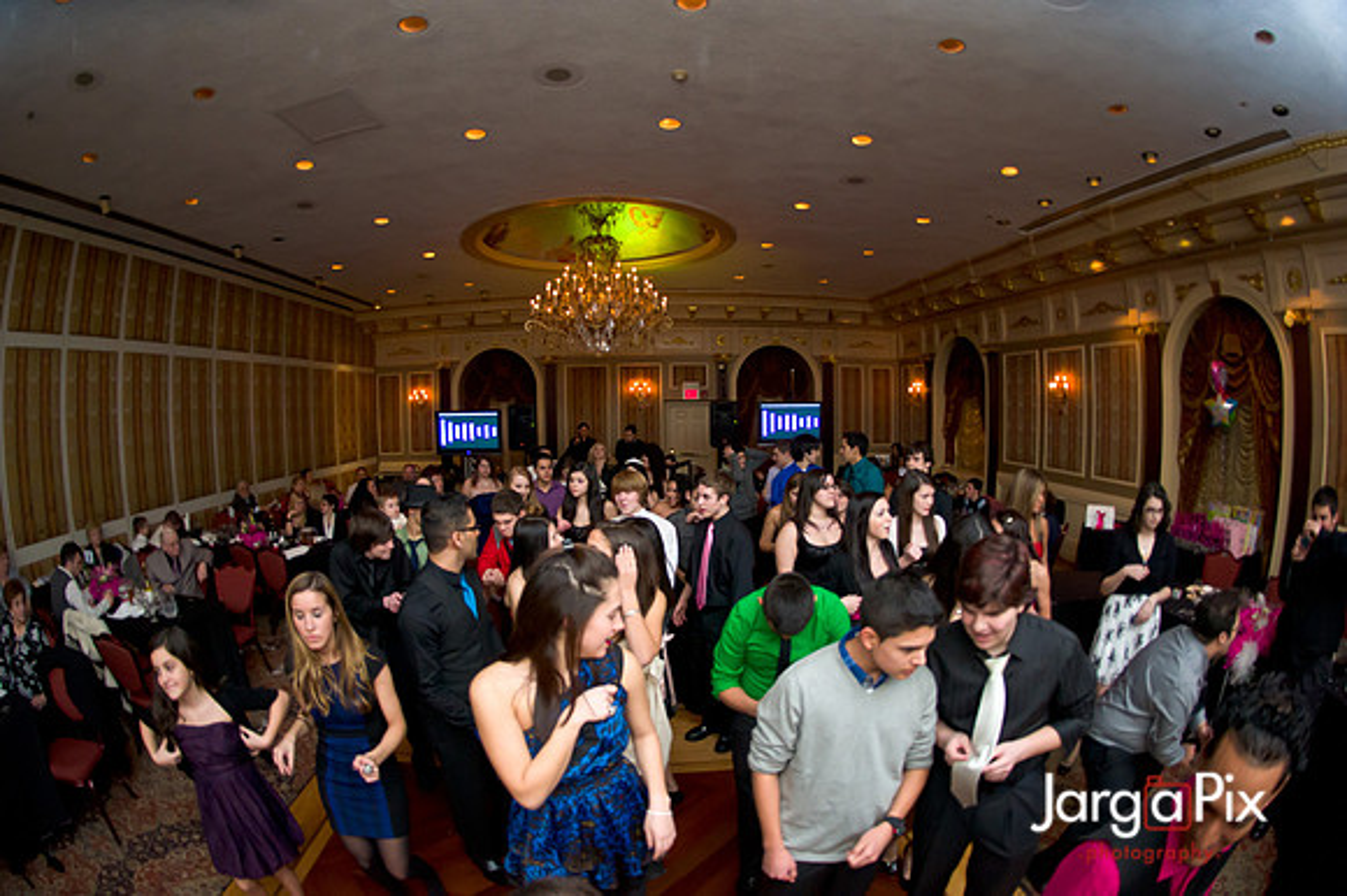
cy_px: 448
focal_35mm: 16
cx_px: 674
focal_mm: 16
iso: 3200
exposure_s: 1/200
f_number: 3.2
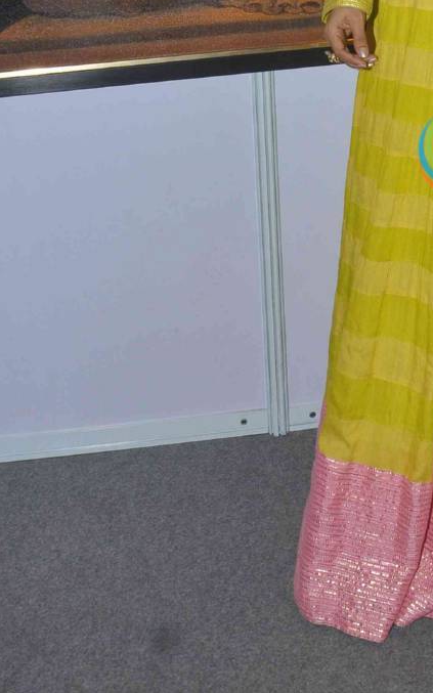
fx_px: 1228
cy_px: -50
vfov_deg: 28.9
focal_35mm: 65
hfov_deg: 19.7
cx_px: 379
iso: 640
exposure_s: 1/250
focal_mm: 18
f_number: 9
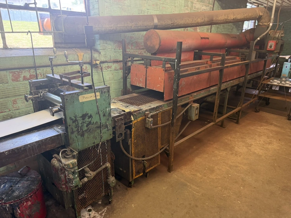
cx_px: 146
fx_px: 202
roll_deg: -0.7
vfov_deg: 56.8
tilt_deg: -19.2
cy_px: 109
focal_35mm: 24
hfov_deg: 71.6
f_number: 1.78
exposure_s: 1/60
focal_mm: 6.76
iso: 160
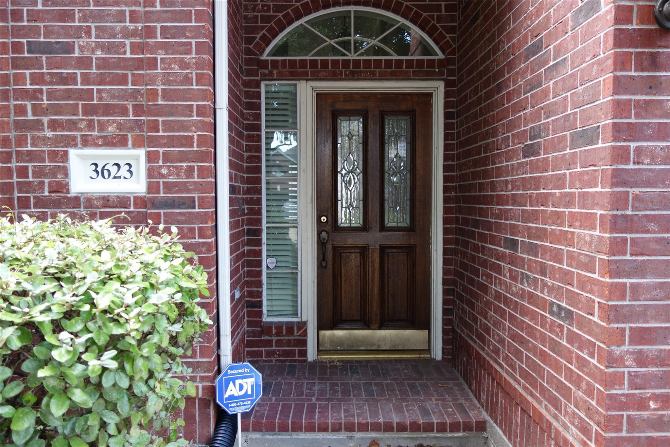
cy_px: 224
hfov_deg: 65.5
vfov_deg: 46.4
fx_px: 521
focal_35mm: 28
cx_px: 335
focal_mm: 10.4
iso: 125
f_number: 1.8
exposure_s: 1/100
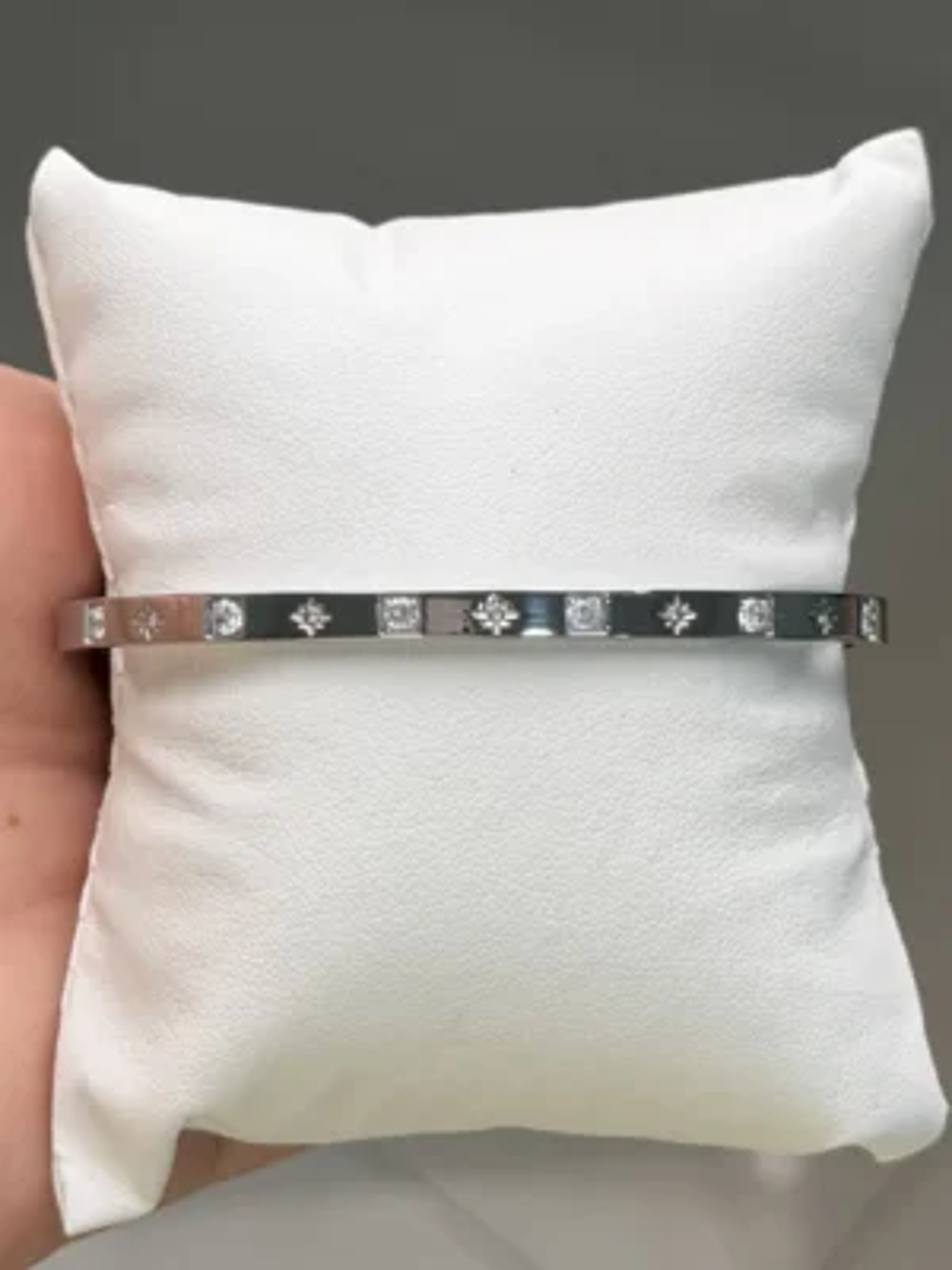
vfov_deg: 39.7
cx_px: 476
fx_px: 1760
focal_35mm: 48
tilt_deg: -69.1
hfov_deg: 30.3
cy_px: 635
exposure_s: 1/786
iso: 80
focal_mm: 6.76
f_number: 1.78
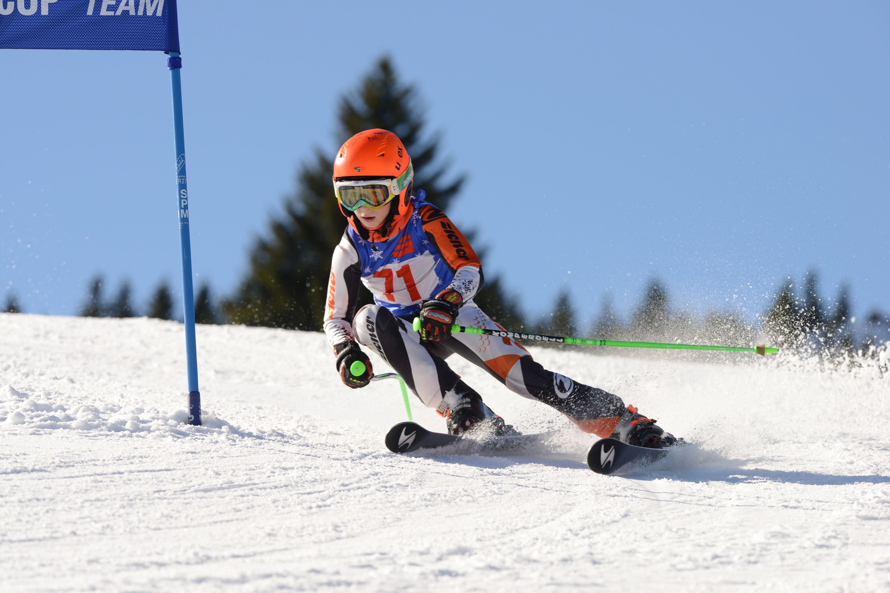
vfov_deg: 4.6
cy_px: 296
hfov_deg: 6.9
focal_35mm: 300
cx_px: 445
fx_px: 7416
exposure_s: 1/1250
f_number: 8
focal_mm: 300
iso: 400
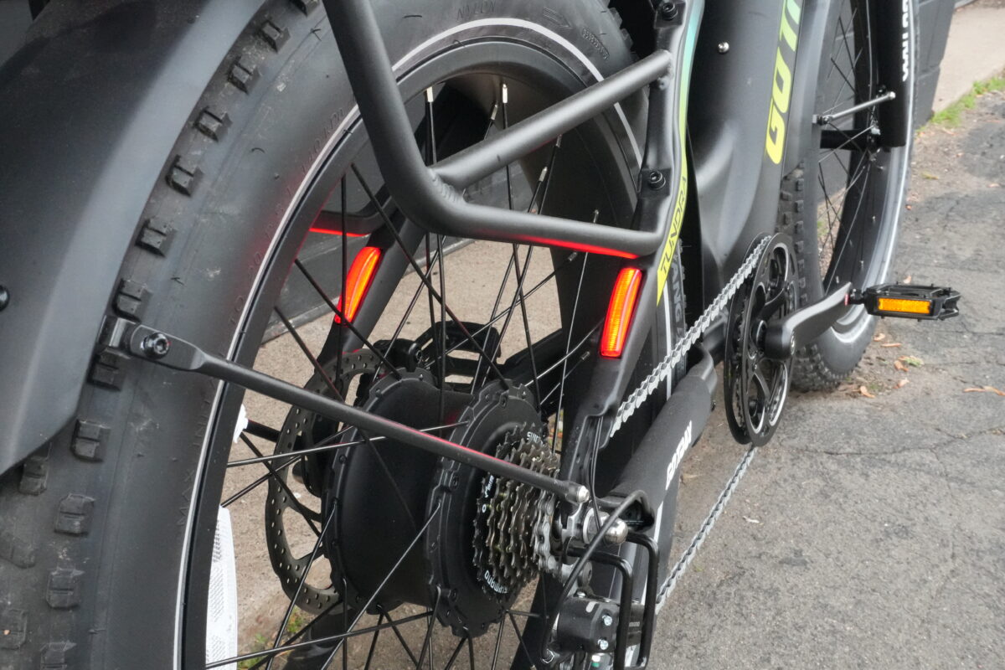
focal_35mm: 40
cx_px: 502
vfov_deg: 33.0
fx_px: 1131
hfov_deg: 47.9
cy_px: 335
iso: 6400
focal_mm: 27
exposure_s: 1/60
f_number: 16
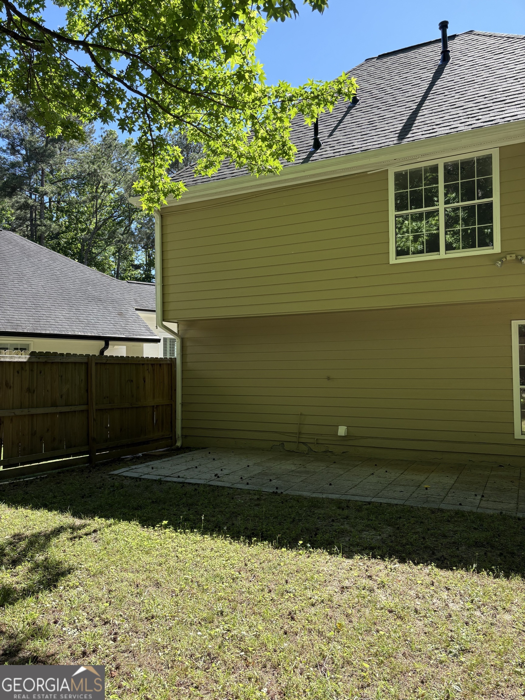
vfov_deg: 67.3
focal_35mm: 26
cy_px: 350
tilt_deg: +1.8
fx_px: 526
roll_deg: +1.3
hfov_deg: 53.1
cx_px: 262
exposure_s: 1/987
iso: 64
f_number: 1.6
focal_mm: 5.96
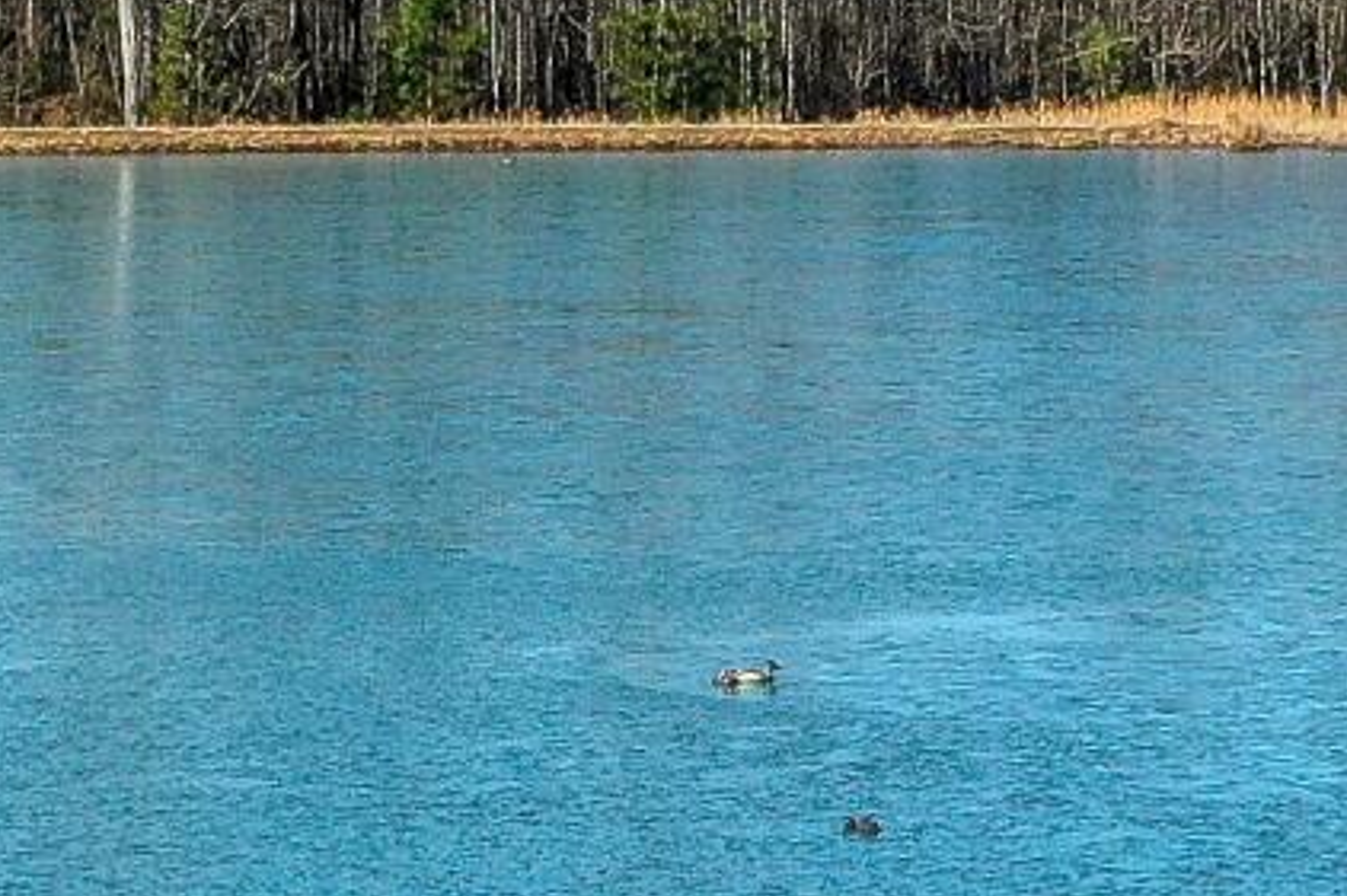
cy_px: 440
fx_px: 7443
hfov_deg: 10.3
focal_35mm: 199
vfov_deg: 6.9
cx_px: 734
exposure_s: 1/60
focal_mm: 10.26
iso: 100
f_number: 4.5
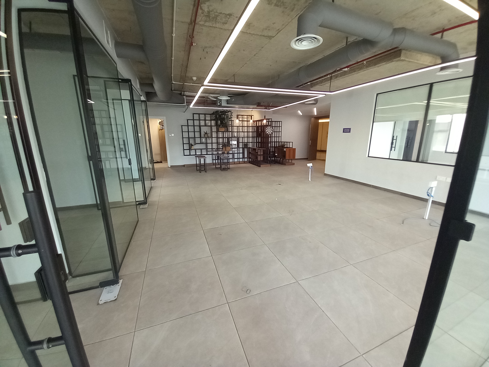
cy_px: 184
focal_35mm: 13
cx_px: 244
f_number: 2.2
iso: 200
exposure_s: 1/50
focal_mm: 1.13
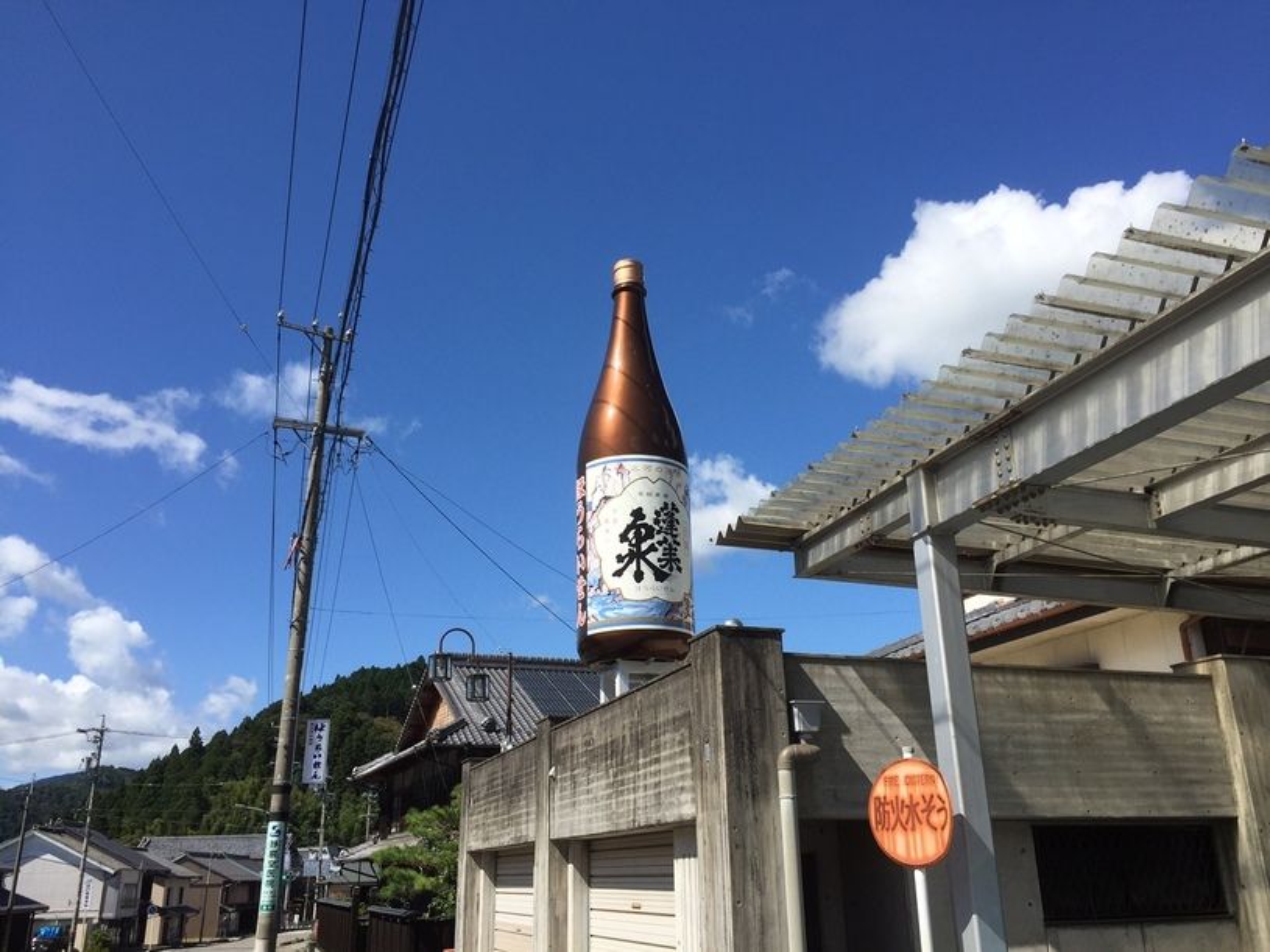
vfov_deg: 48.2
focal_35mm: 29
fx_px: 1064
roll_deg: +0.2
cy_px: 476
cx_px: 635
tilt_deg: +18.3
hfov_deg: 61.7
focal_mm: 4.15
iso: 32
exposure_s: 1/2326
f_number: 2.2
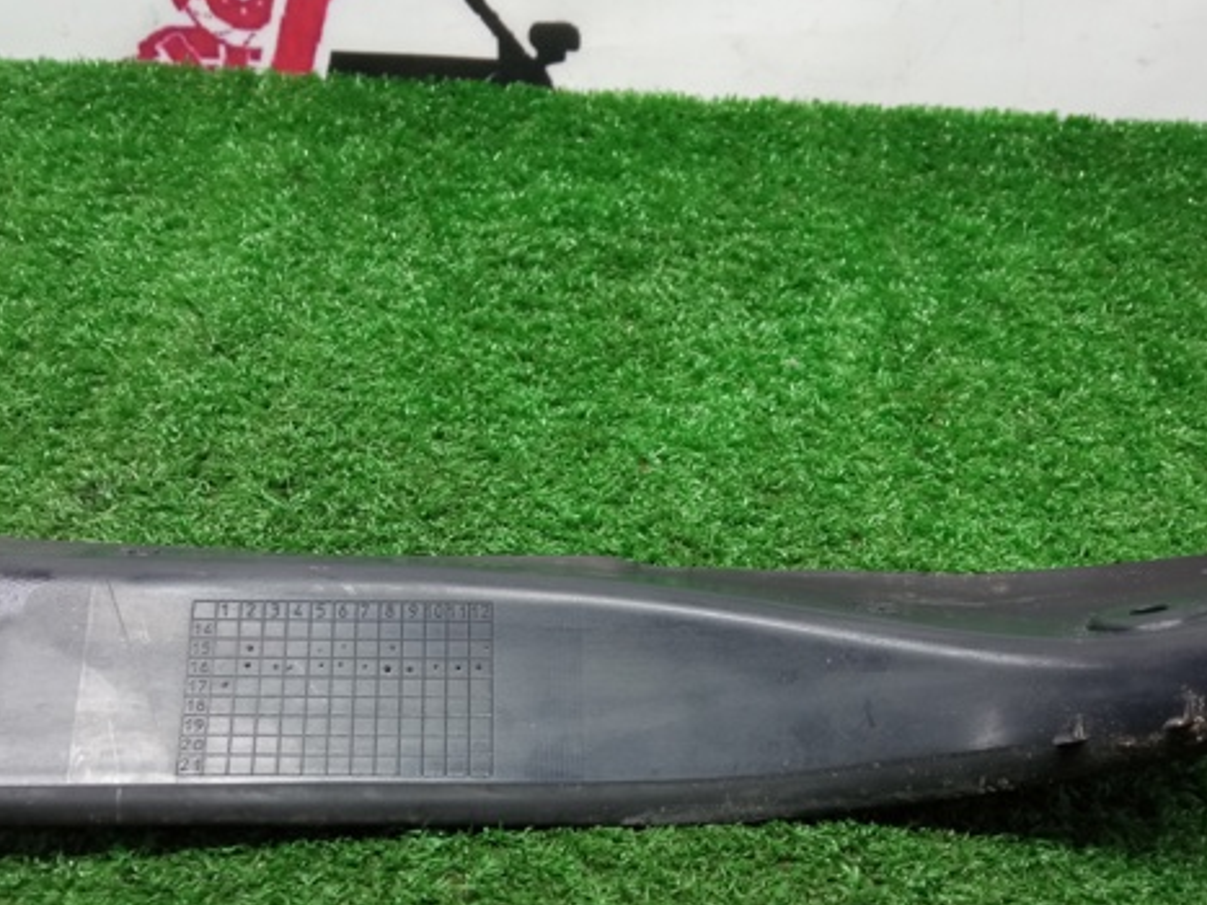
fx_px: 1290
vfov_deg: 38.5
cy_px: 555
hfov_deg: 50.1
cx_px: 633
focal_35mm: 37
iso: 411
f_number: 2.2
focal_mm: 3.79
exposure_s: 1/33.3
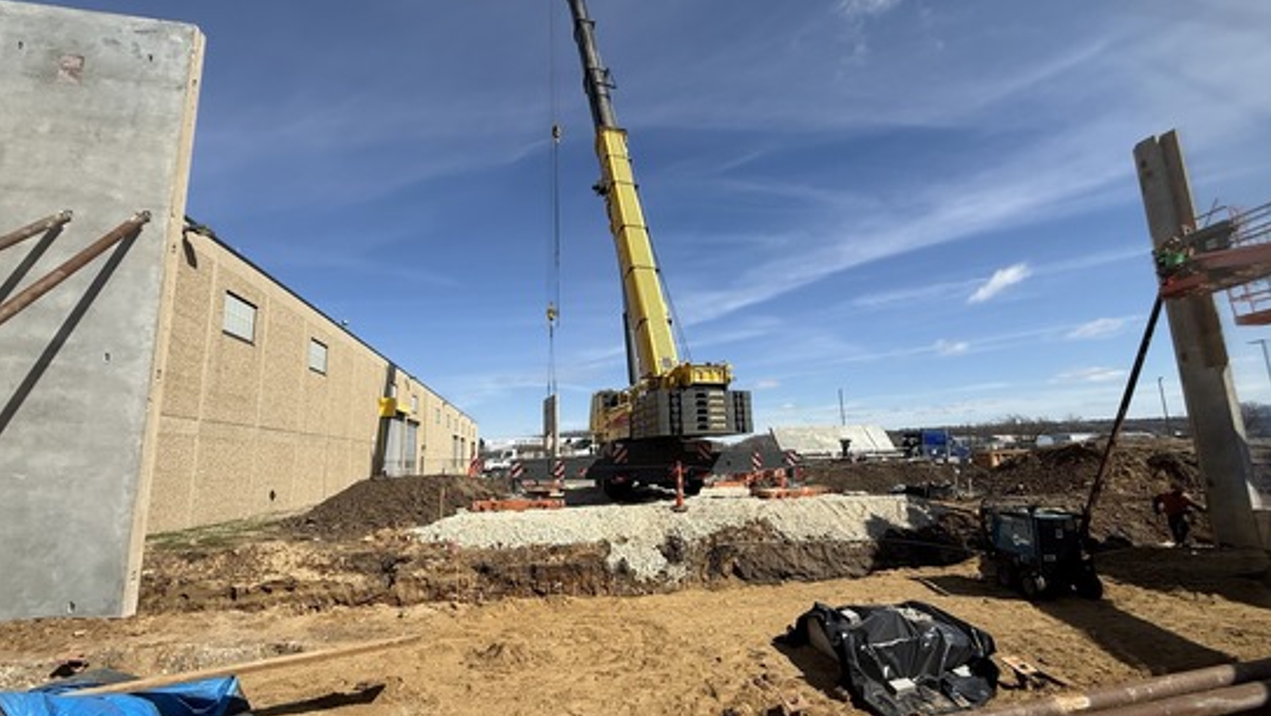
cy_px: 369
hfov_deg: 99.3
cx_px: 658
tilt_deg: +10.6
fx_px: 539
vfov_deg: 67.1
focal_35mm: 16
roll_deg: +0.9
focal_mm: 2.22
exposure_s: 1/2717
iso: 50
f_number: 2.2
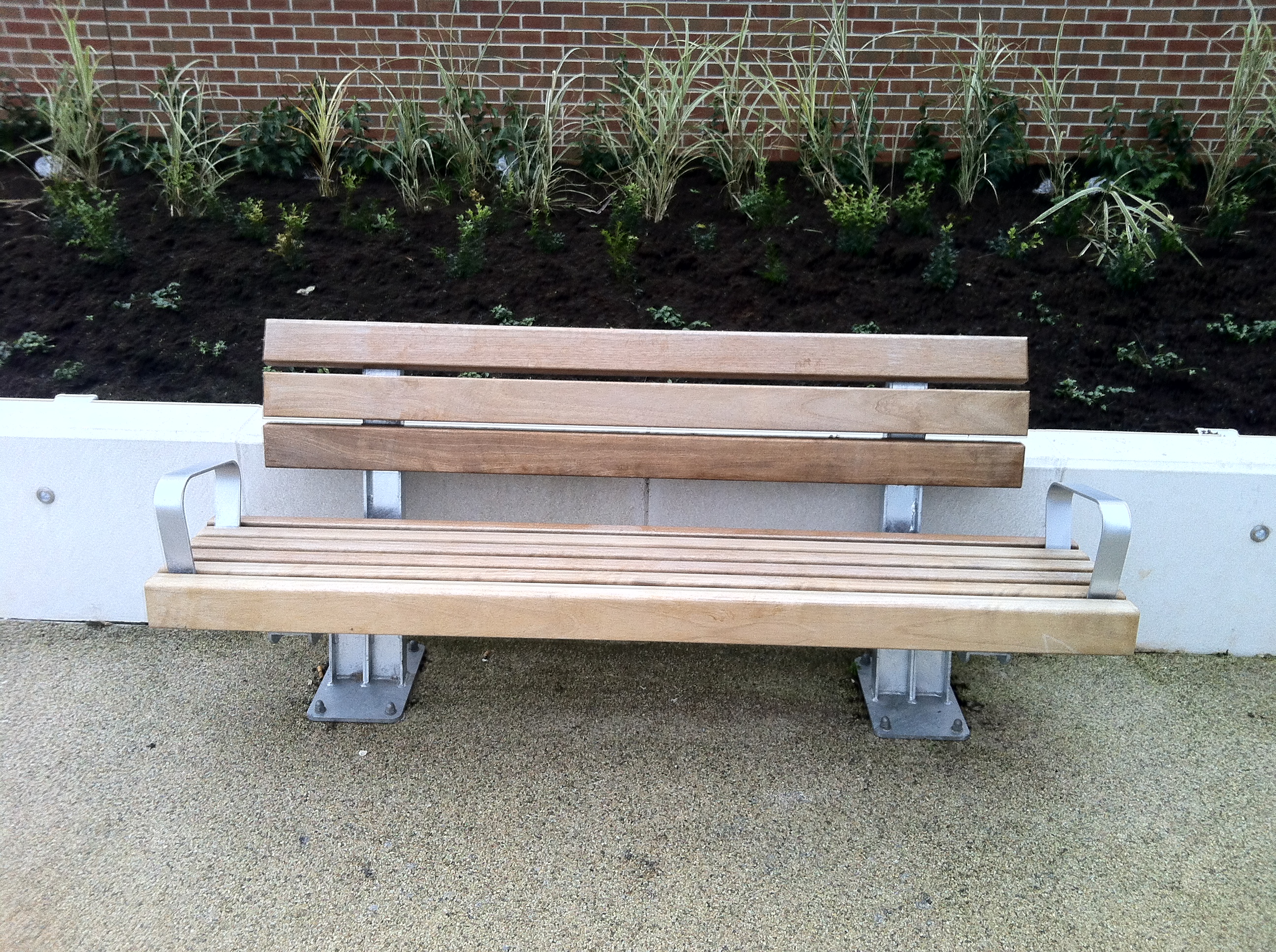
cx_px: 638
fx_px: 1288
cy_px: 476
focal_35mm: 35
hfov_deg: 52.7
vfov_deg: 40.6
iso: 100
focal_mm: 3.85
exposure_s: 1/120
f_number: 2.8
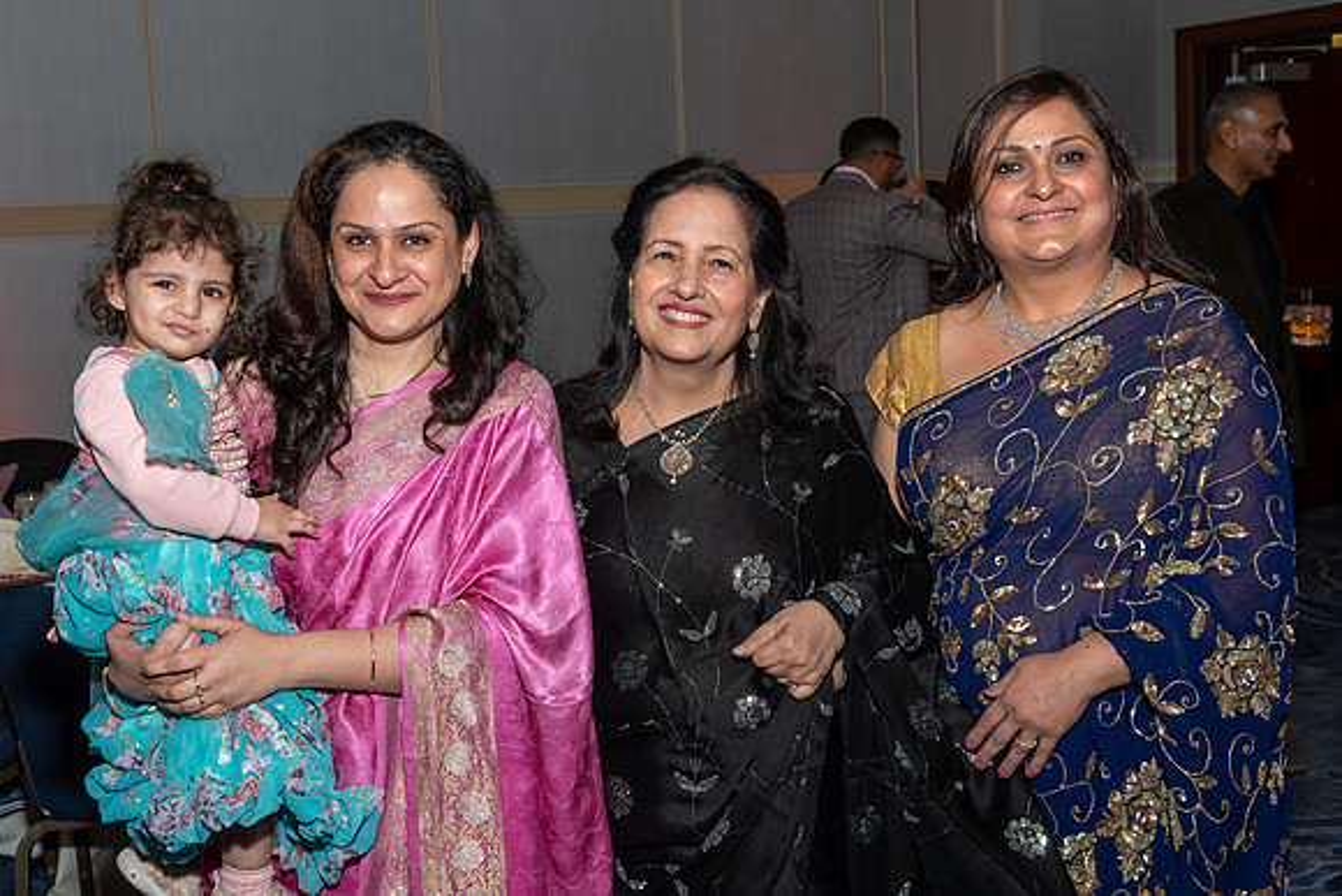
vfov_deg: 30.5
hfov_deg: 44.4
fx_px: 1643
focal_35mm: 44
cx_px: 592
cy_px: 421
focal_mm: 26
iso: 400
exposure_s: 1/250
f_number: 7.1
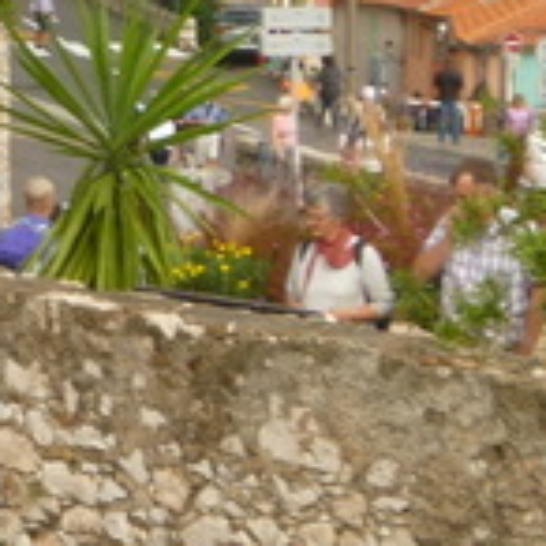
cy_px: 228
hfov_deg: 9.7
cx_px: -535
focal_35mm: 169
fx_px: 3016
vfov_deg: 10.3
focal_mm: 6.3
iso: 80
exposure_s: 1/200
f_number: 4.5
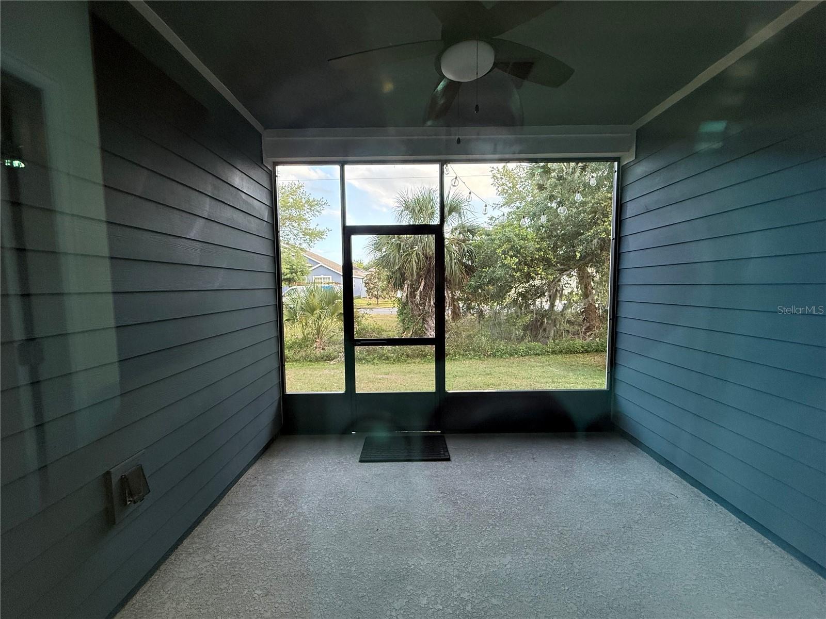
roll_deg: +1.3
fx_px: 334
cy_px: 310
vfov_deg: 85.7
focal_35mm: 14
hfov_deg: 102.1
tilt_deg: -3.8
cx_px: 413
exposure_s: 1/130
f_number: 2.2
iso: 200
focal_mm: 2.22
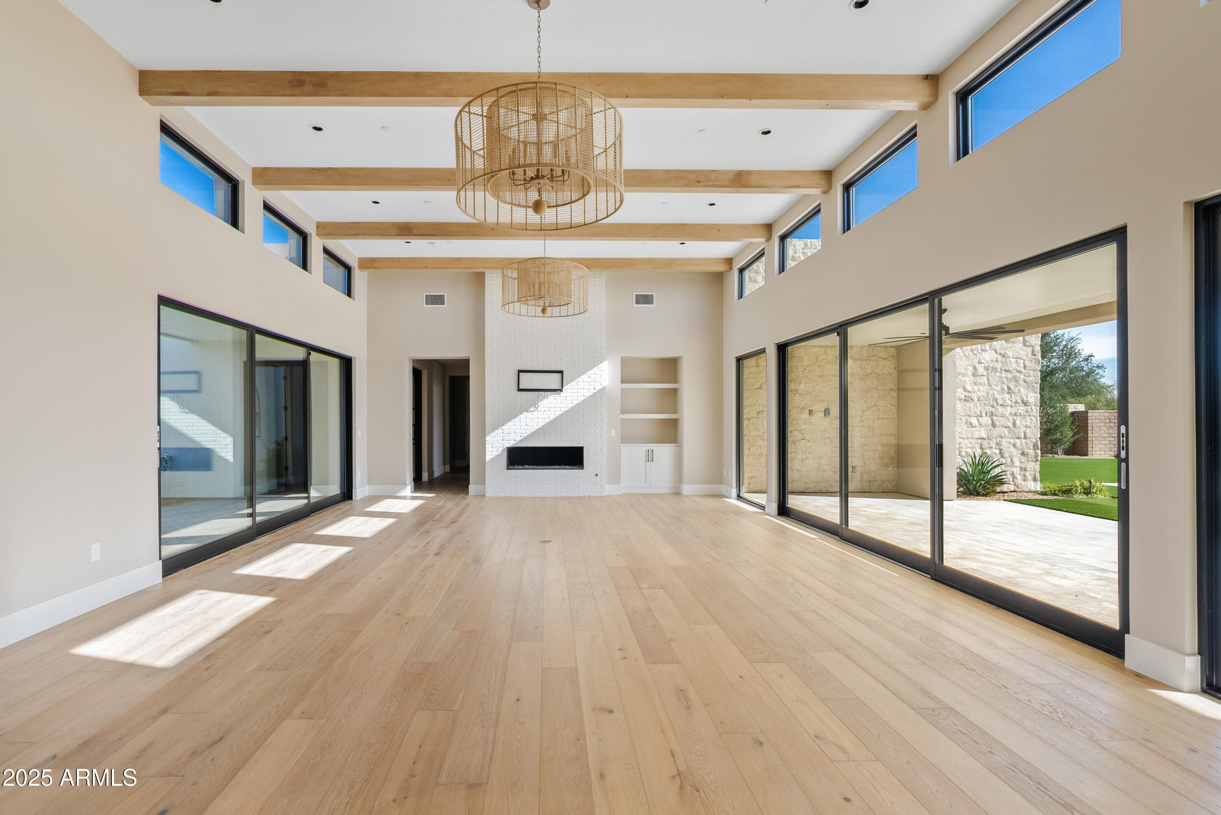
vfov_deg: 73.8
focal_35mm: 16
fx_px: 543
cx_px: 610
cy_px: 408
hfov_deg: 96.7
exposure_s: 1/25
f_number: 8
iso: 100
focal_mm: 16
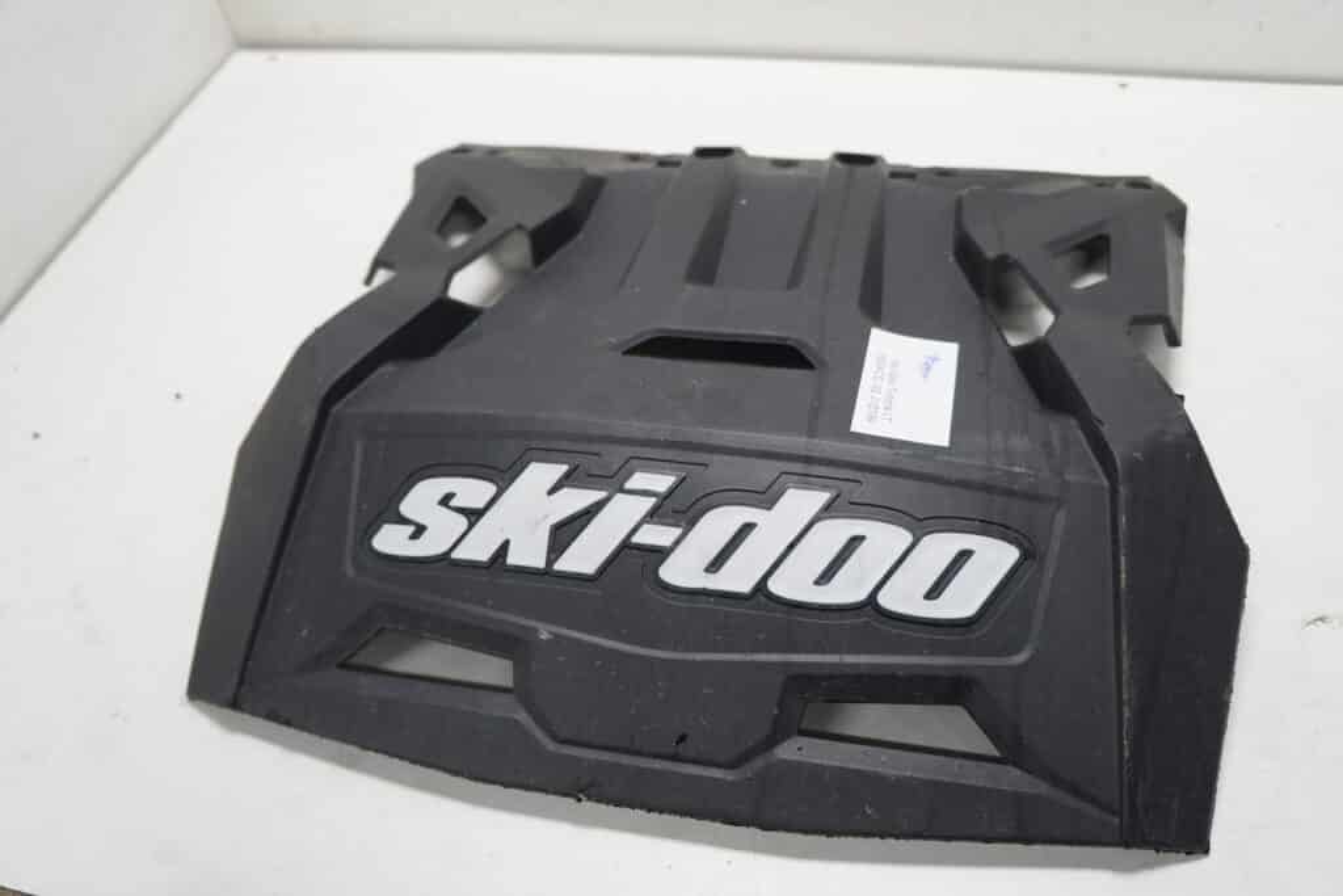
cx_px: 672
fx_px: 1063
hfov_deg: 64.5
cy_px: 448
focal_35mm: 28
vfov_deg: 45.7
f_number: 3.5
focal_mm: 19
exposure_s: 1/60
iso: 200
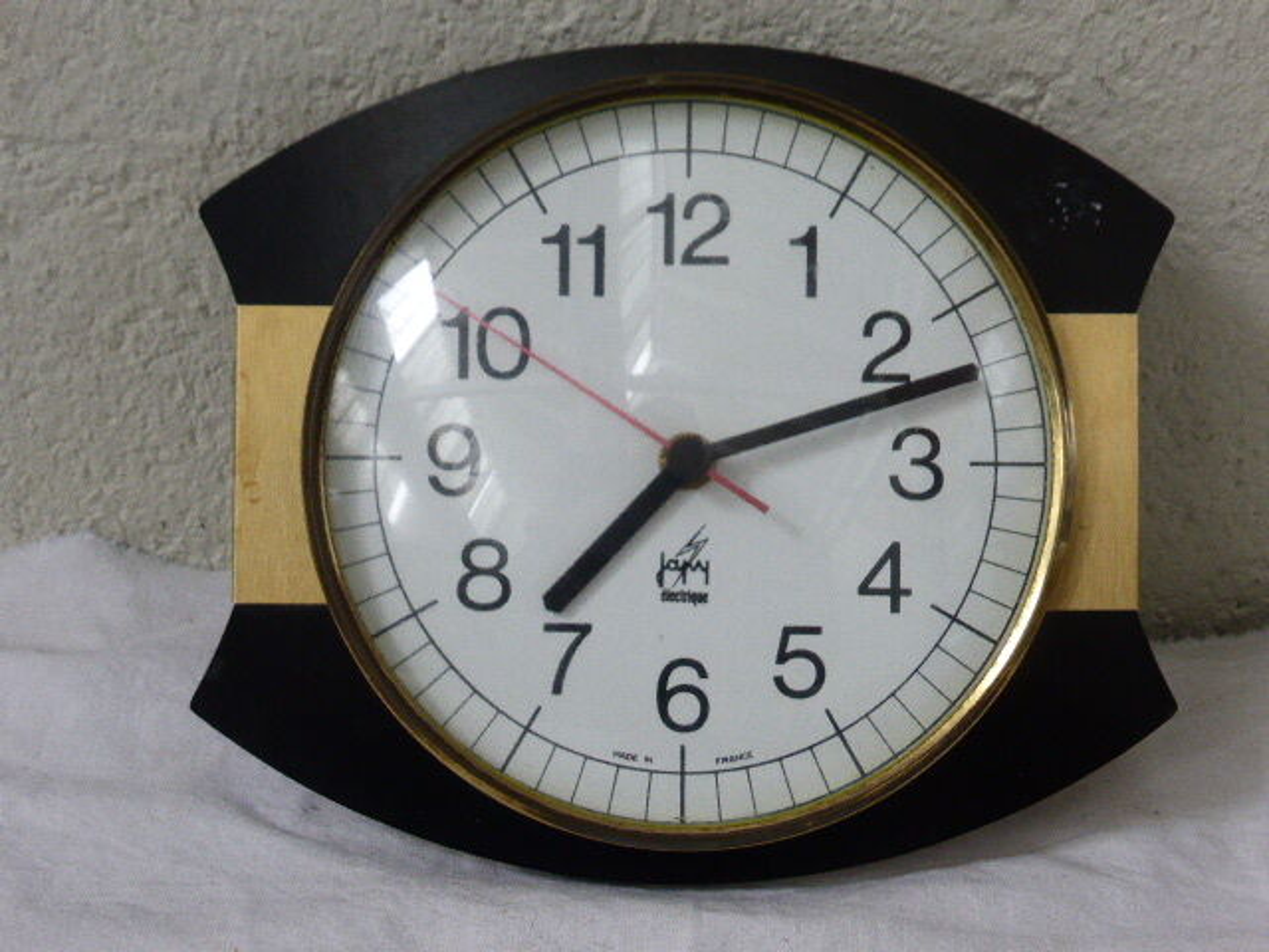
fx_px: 2529
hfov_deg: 28.2
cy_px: 476
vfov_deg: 21.3
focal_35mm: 69
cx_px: 634
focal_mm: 11.7
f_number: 4.9
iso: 400
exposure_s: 1/25
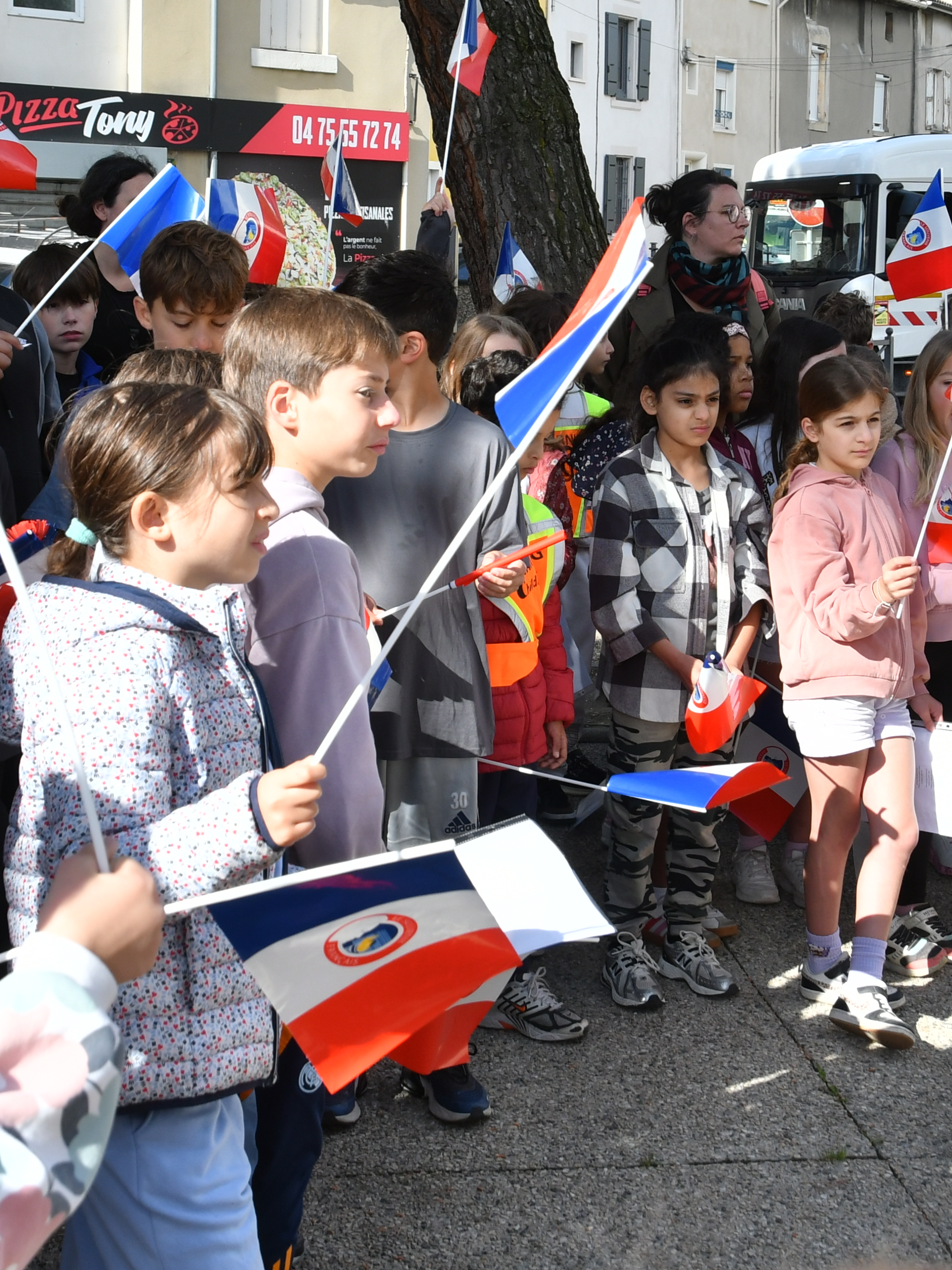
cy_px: 503
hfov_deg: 24.4
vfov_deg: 32.1
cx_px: 578
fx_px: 2200
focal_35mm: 60
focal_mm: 20
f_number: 5.6
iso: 200
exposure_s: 1/500
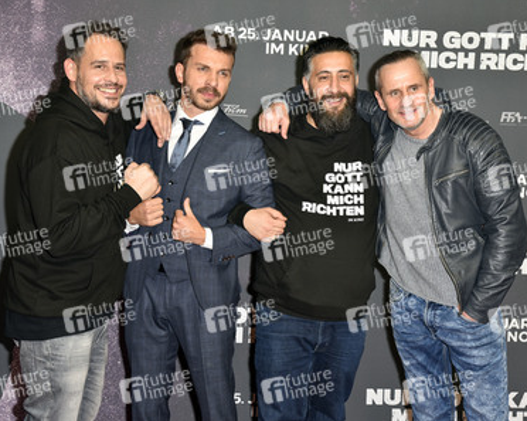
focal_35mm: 66
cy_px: 210
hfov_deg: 28.7
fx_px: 1029
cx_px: 260
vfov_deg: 23.1
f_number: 6.3
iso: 800
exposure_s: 1/250
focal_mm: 58
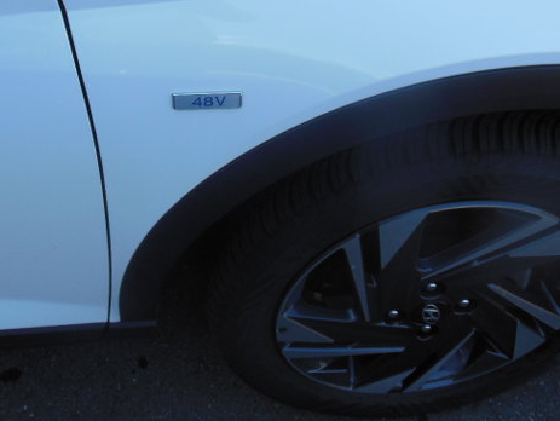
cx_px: 192
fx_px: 664
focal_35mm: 41
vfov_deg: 34.8
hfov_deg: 45.1
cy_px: 140
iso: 125
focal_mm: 4.5
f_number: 3.2
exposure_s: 1/400
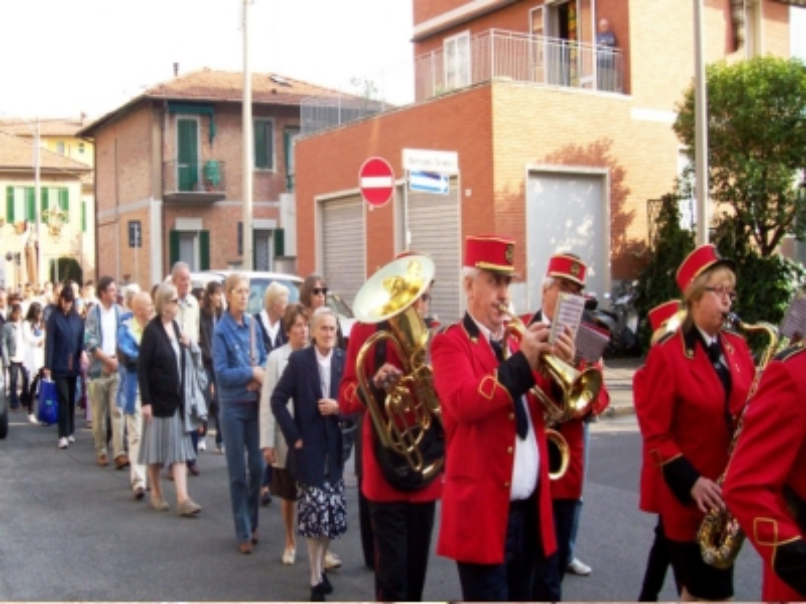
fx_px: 792
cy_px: 302
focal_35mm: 34
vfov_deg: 41.8
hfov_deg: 54.0
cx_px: 403
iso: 80
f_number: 2.7
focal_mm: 5.6
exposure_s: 1/363
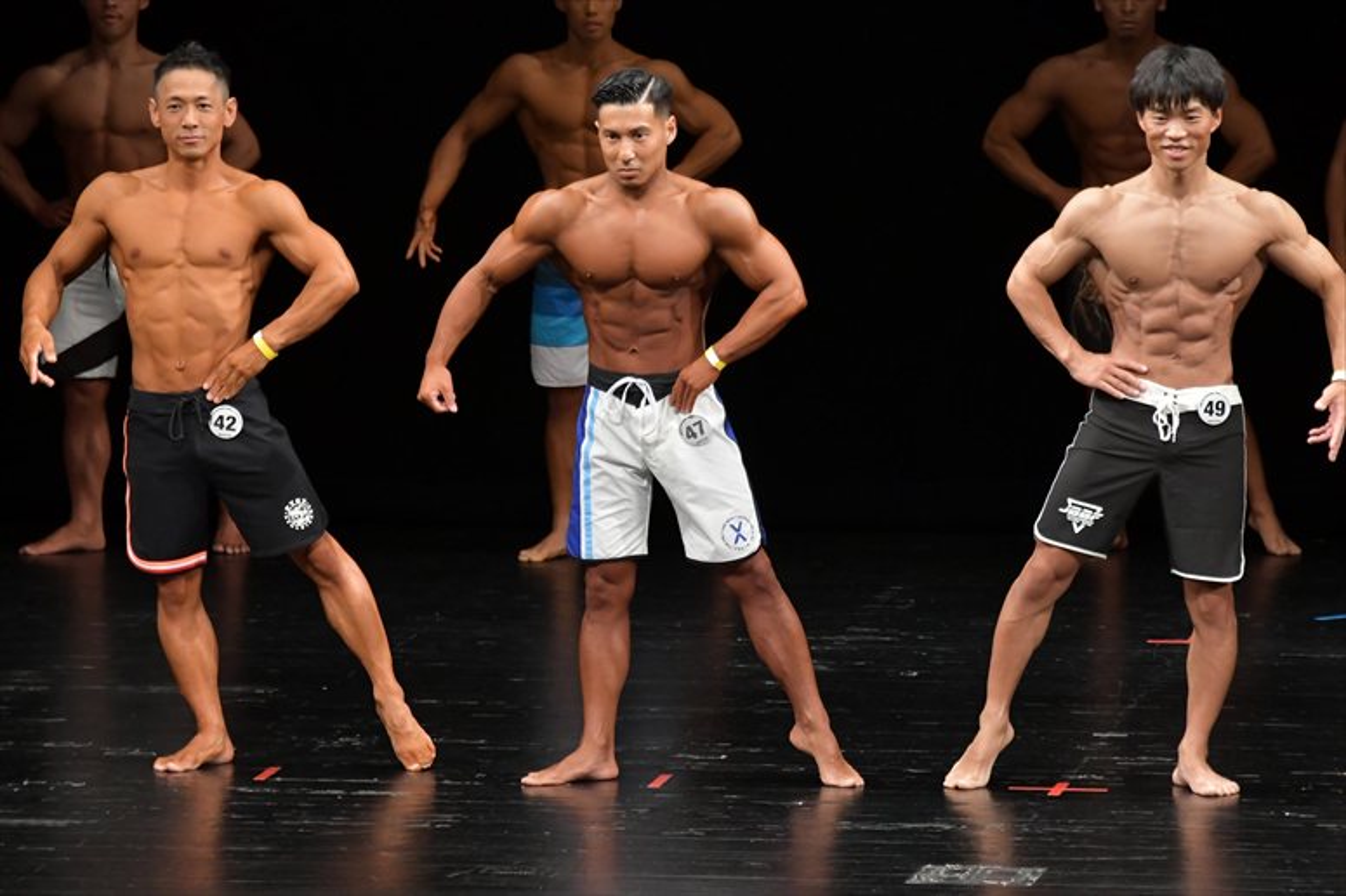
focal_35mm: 285
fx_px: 10651
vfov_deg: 4.8
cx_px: 673
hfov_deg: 7.2
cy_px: 448
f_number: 5.6
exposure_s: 1/400
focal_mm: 190
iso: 3200
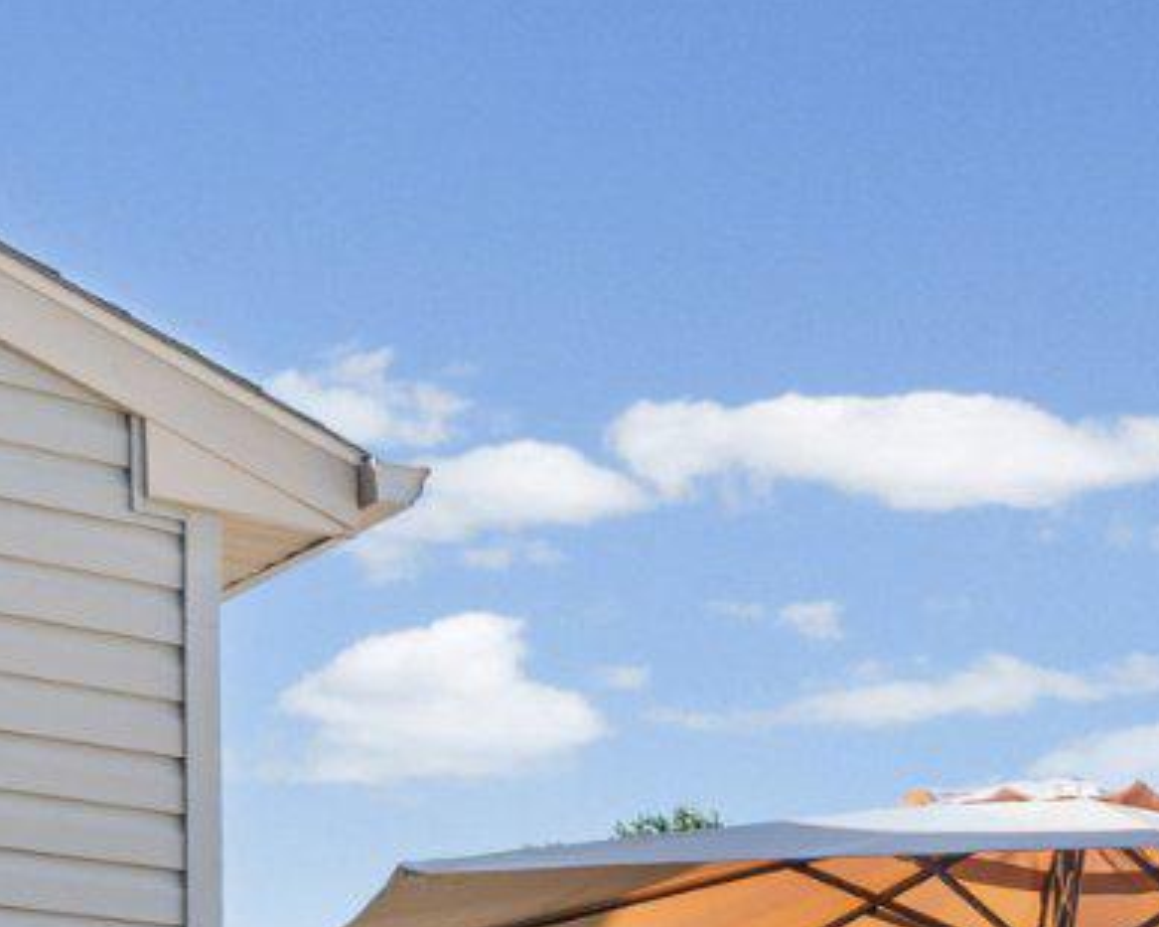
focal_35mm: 79
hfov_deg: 22.2
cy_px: 1970
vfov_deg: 15.0
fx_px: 2709
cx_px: 1418
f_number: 9
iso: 160
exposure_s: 1/160
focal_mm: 16
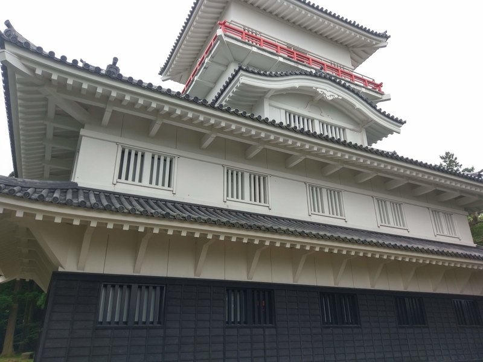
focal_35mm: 26
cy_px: 181
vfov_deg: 53.1
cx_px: 242
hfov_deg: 67.3
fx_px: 363
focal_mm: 4.58
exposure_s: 1/294
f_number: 1.8
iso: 100
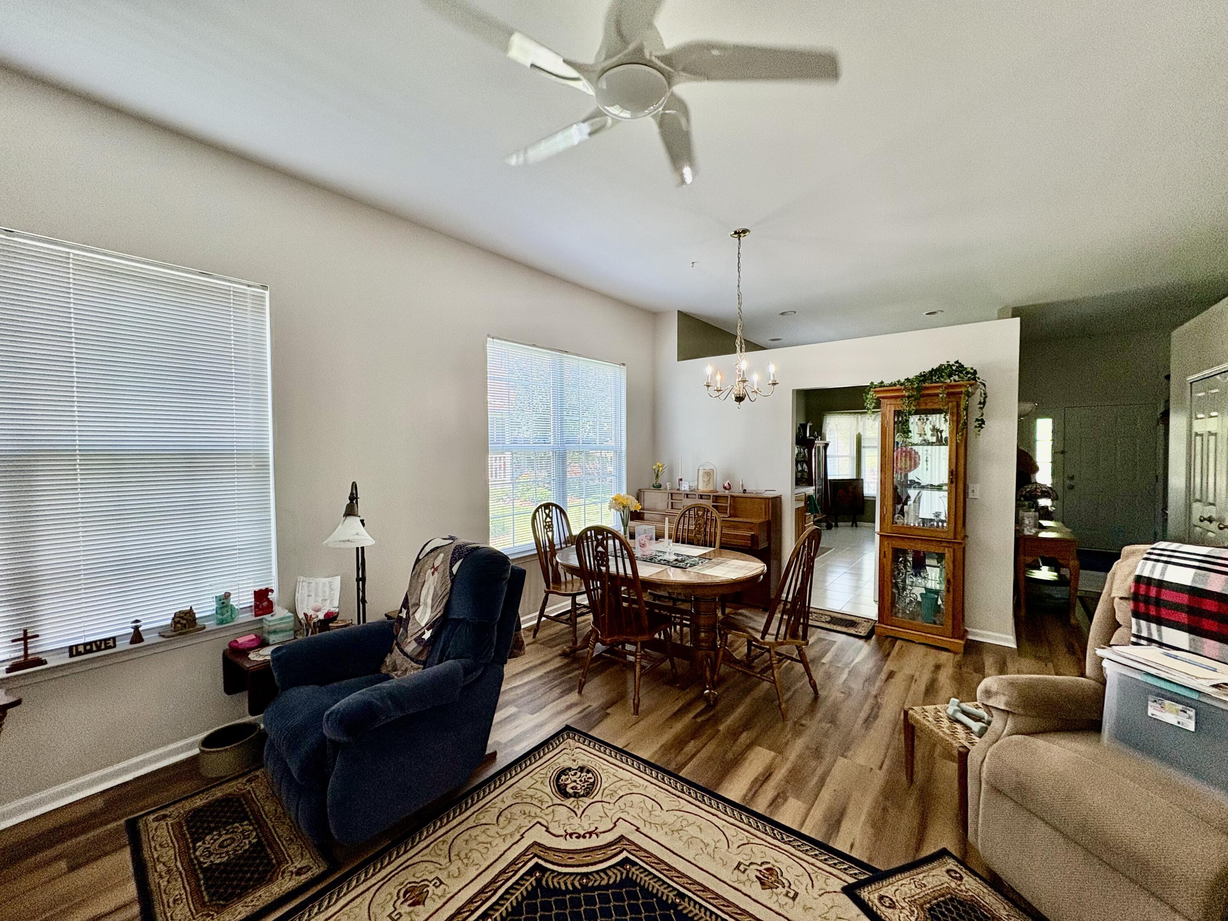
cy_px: 460
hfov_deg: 102.1
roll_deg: +0.9
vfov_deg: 85.7
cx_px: 614
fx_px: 497
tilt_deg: -0.1
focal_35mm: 14
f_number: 2.2
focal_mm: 2.22
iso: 125
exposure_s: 1/120
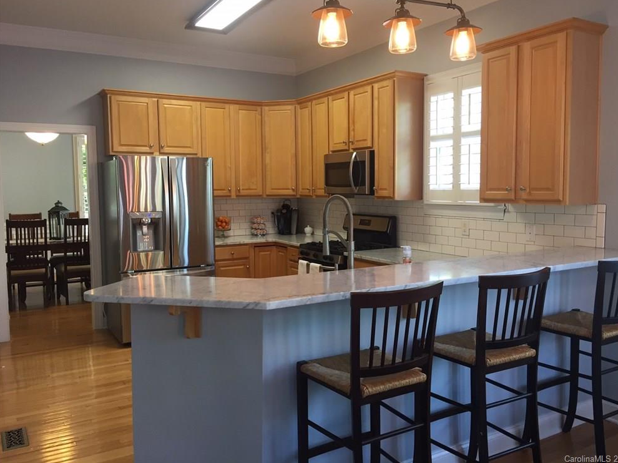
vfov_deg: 46.8
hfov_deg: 60.0
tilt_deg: -3.8
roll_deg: +0.1
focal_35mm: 30
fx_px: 535
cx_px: 316
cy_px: 225
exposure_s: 1/30
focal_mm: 4.15
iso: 64
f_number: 2.2
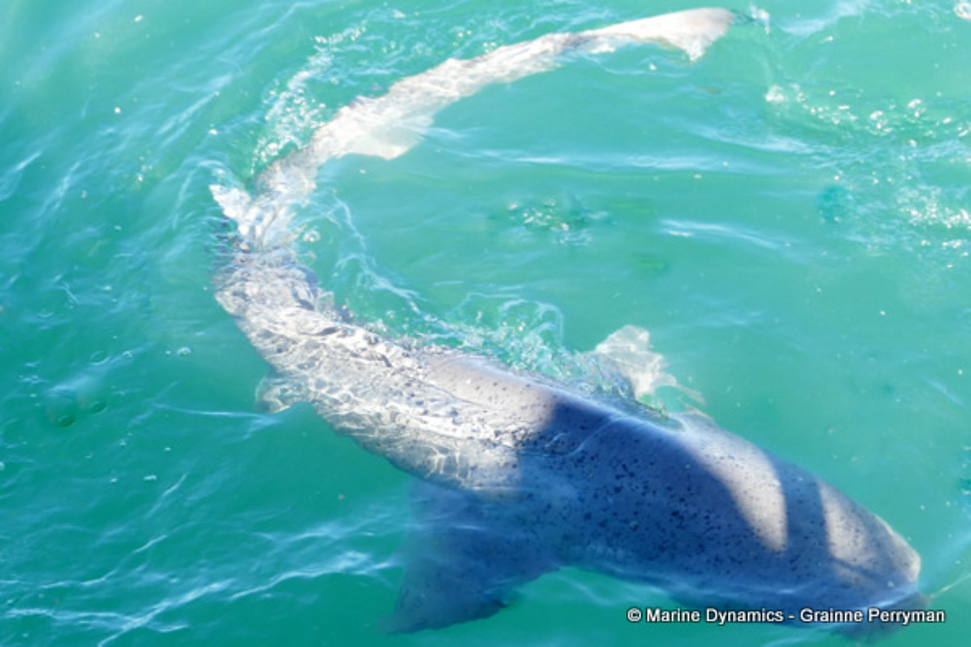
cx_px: 486
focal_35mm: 49
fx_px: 1322
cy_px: 324
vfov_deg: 27.5
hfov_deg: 40.3
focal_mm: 17.83
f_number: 3.3
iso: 125
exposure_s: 1/250
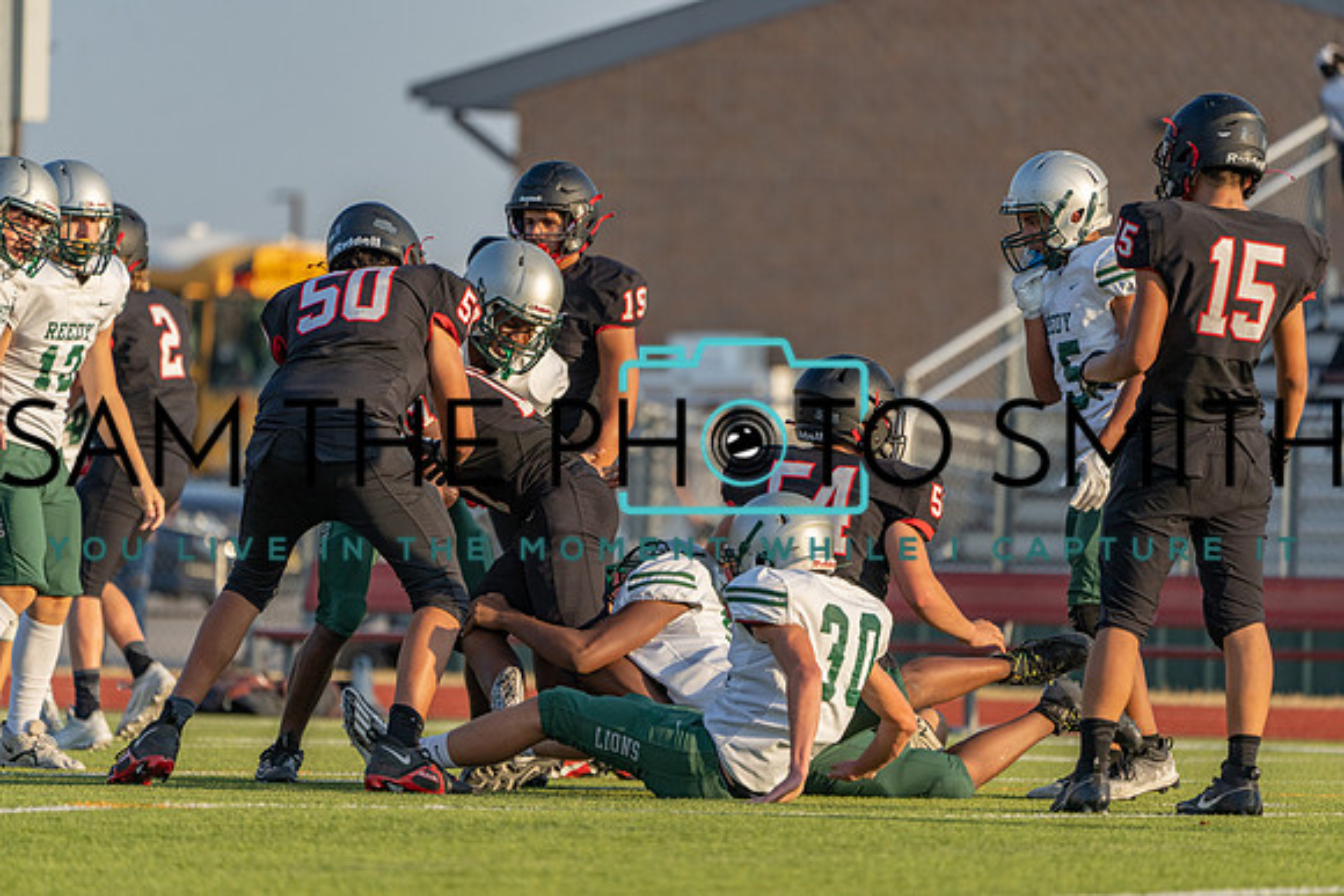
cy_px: 448
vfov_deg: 3.4
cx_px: 672
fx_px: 14936
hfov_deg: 5.2
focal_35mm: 400
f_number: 5.6
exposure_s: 1/1250
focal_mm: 400
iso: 400
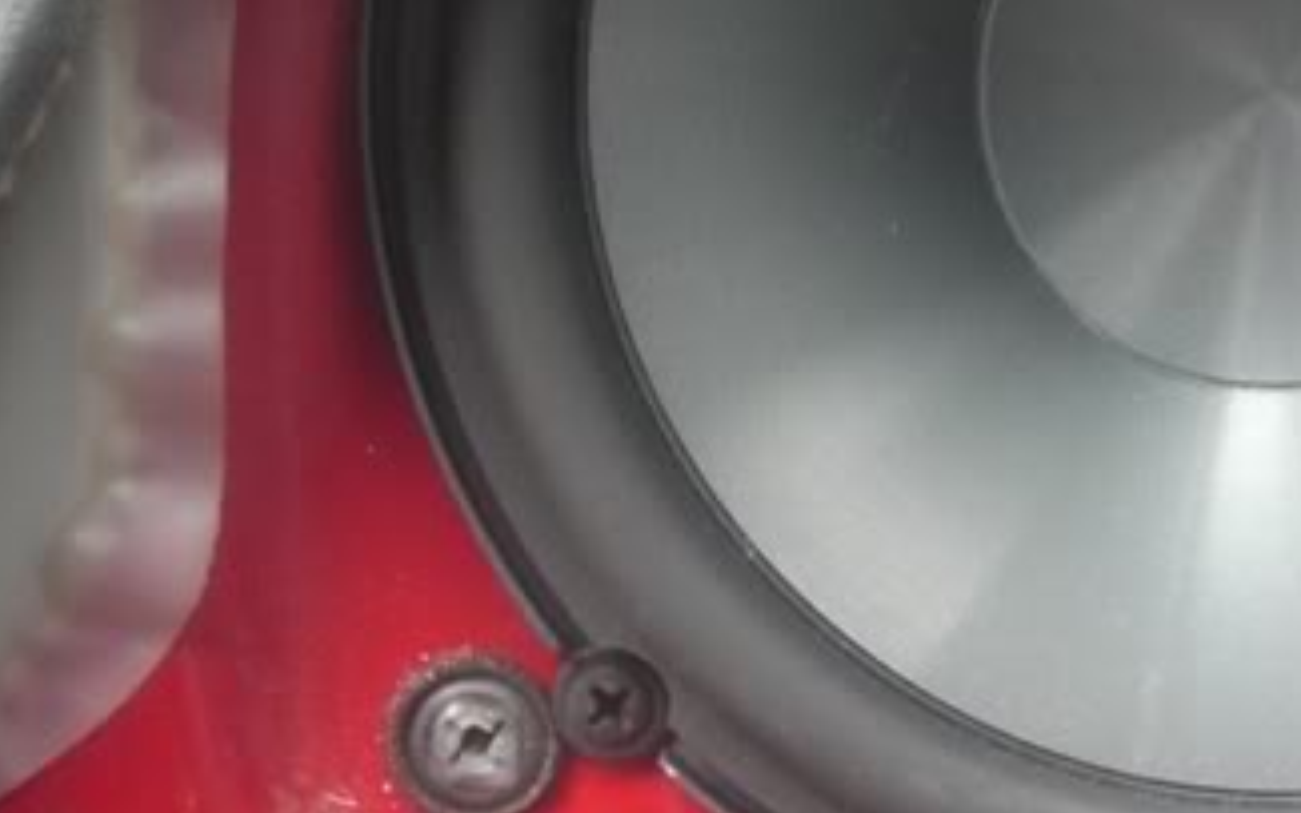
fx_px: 3510
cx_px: 1005
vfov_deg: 13.1
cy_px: 164
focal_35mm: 99
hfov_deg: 20.8
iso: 178
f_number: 3.2
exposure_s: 1/30
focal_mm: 6.3
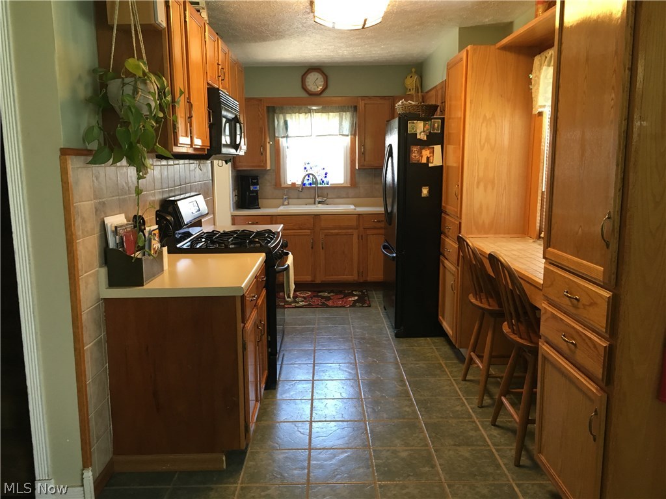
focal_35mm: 29
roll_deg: +1.0
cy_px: 250
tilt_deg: -8.8
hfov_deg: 61.7
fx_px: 558
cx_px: 333
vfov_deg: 48.2
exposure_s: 1/30
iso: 100
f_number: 2.2
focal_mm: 4.15
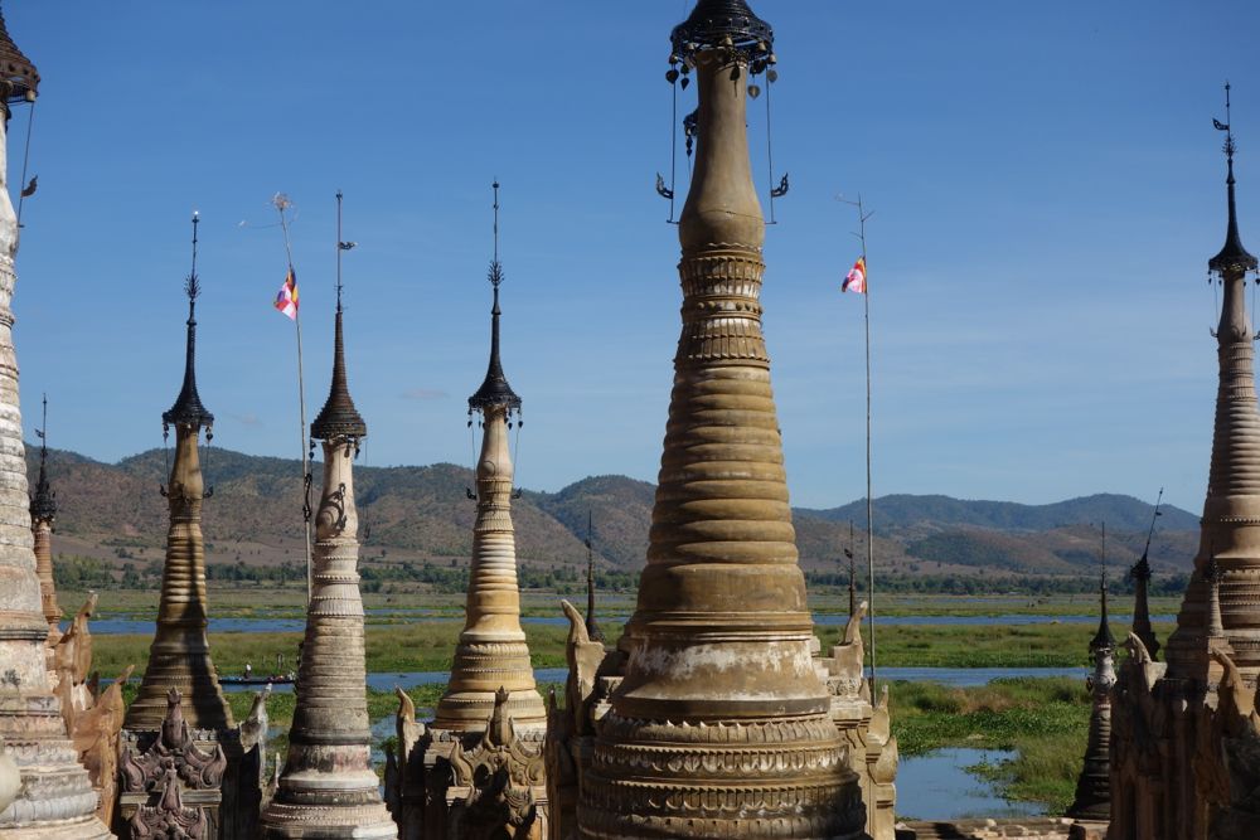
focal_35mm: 54
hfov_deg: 36.9
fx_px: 1890
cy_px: 420
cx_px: 630
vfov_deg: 25.1
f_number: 5.6
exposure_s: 1/800
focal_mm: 19.98
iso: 125
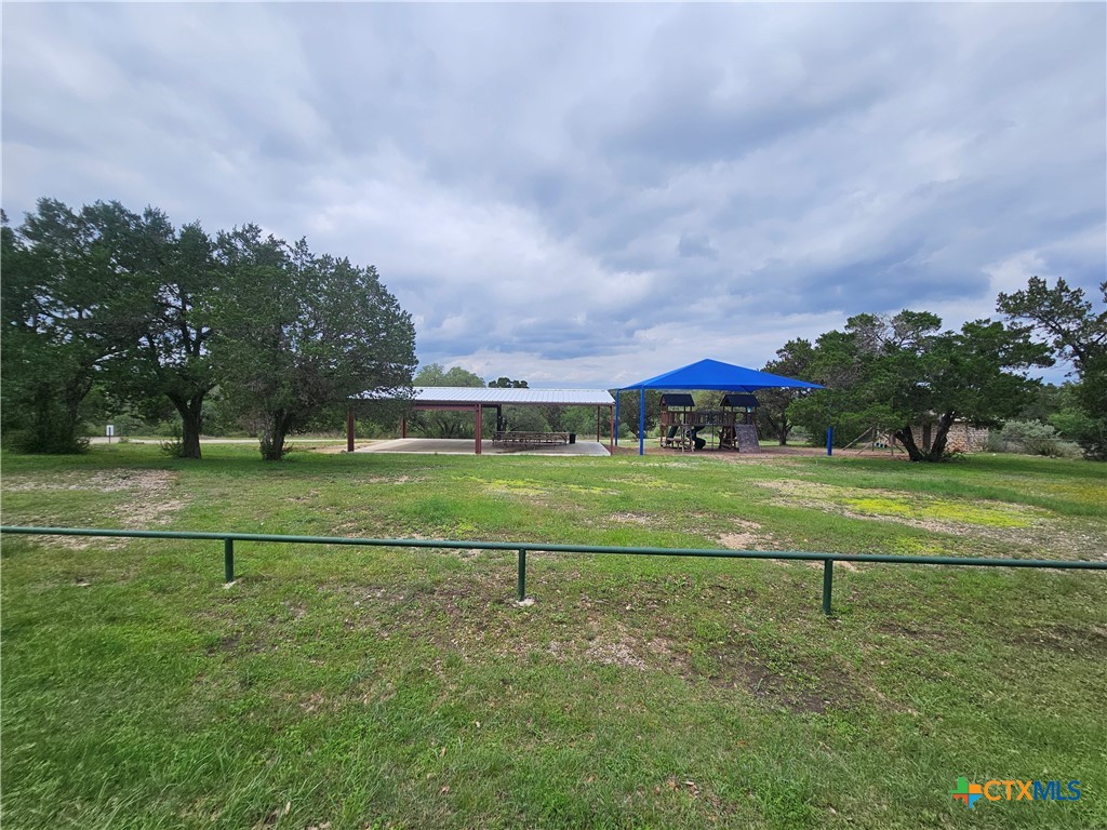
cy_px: 415
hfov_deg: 106.2
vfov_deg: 89.9
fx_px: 416
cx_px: 554
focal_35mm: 13
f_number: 2.2
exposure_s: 1/3809
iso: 50
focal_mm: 2.2
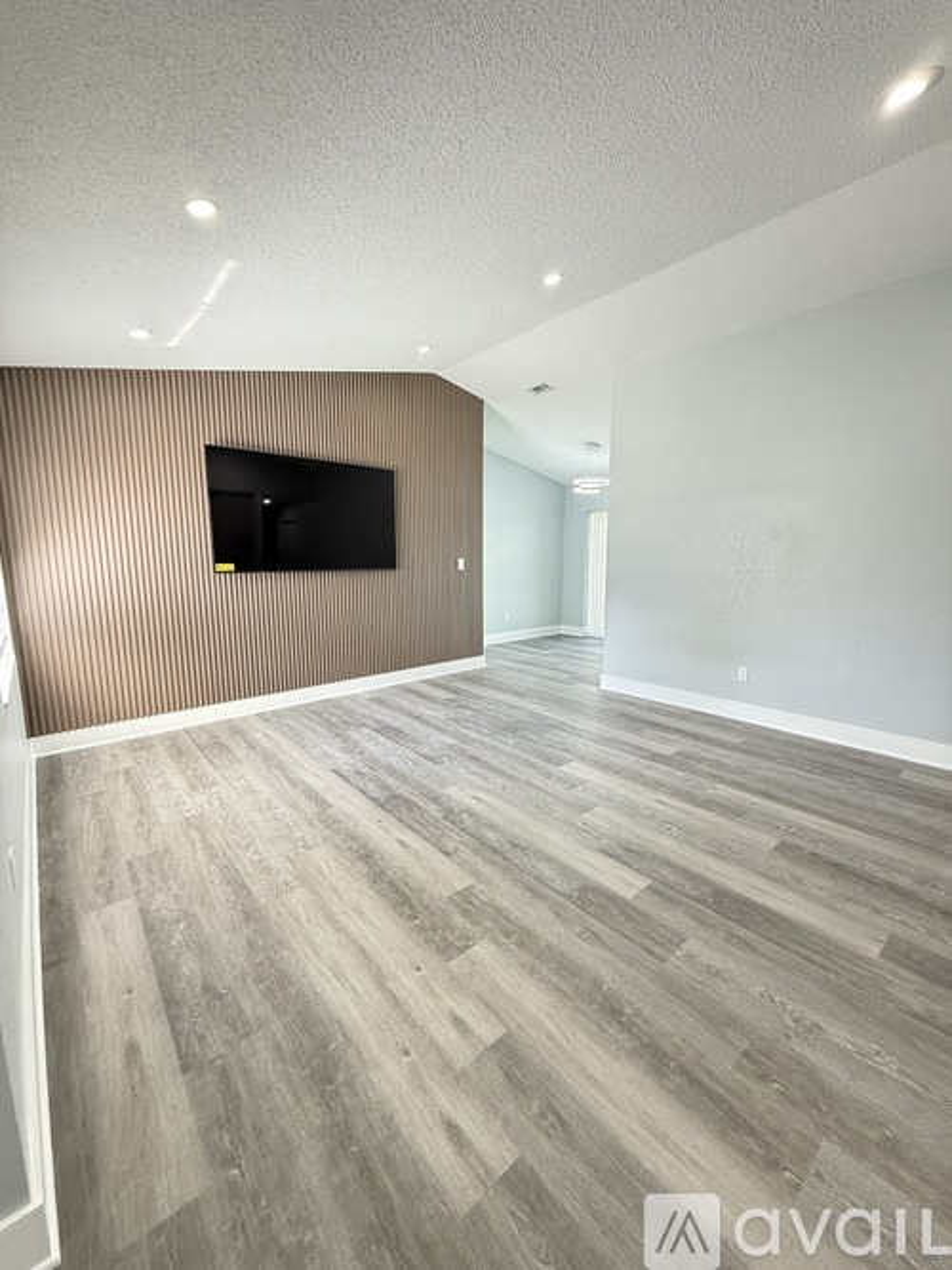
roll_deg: +0.1
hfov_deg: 85.7
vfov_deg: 102.1
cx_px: 476
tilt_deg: -8.2
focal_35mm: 14
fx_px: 514
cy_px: 635
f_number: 2.2
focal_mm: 2.22
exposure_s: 1/120
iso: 500
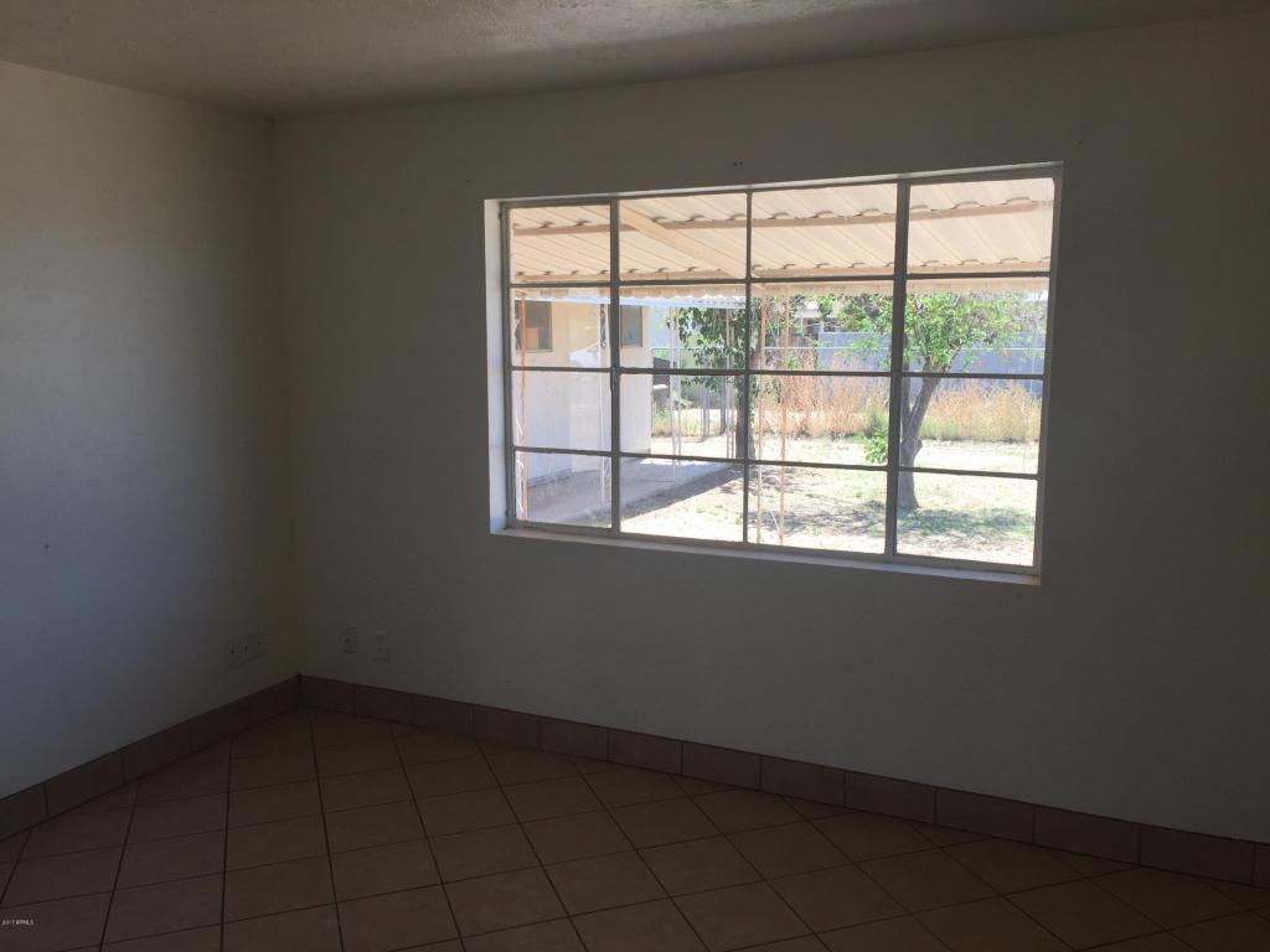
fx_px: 1064
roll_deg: +1.2
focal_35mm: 29
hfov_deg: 61.7
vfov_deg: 48.2
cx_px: 635
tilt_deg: -7.4
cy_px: 476
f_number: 2.2
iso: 32
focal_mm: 4.15
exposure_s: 1/377
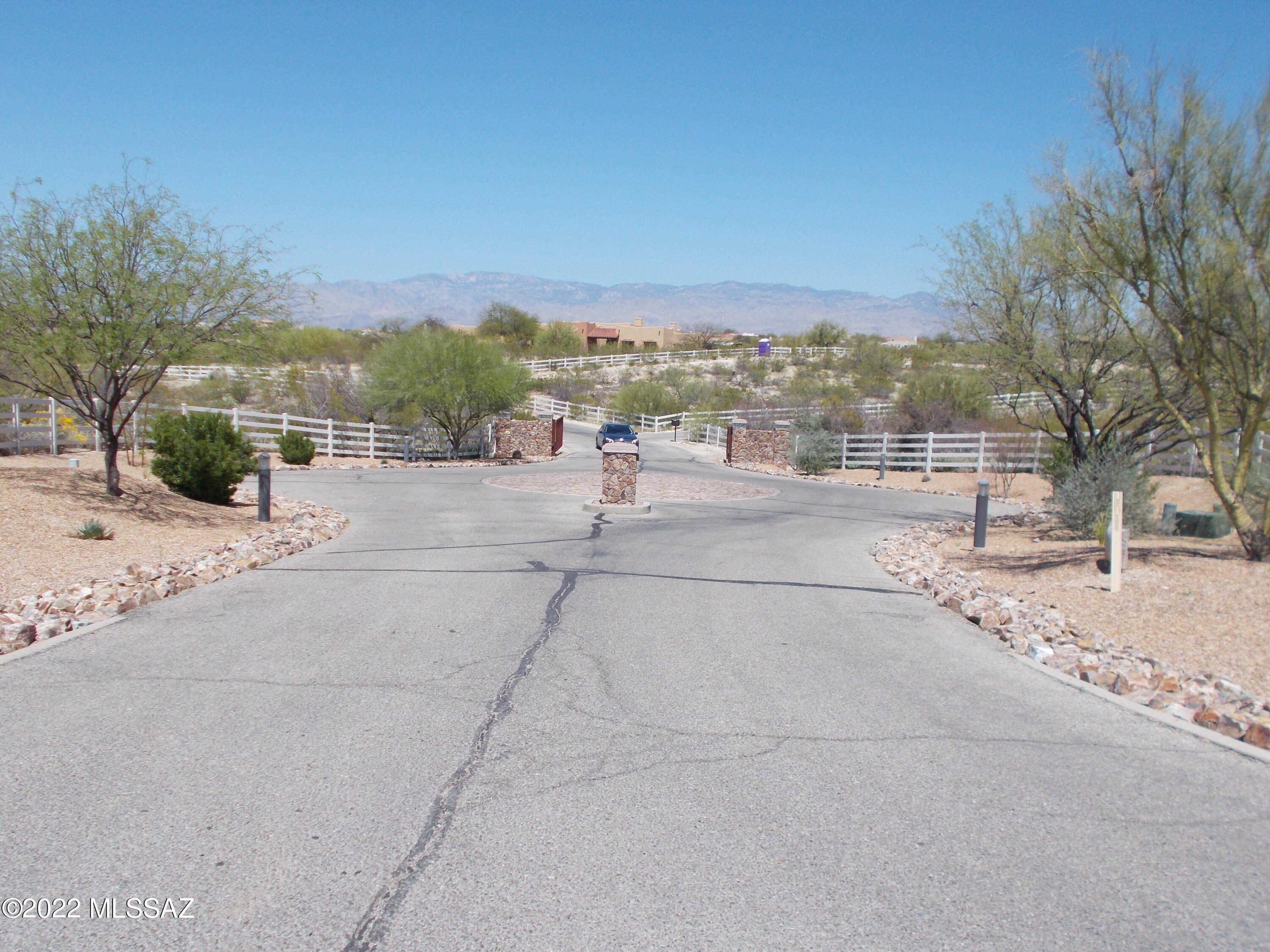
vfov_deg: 41.8
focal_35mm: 34
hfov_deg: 54.0
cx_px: 635
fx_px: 1247
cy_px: 476
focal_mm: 6
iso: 80
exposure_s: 1/160
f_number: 9.2
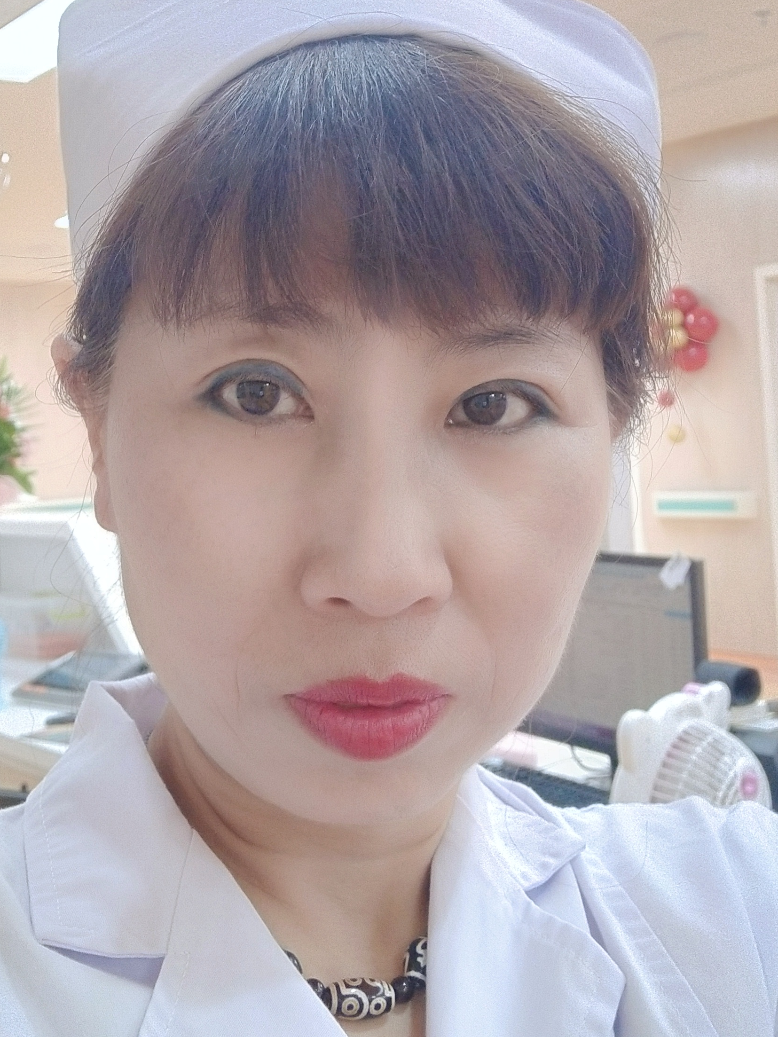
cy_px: 367
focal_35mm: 53
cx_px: 348
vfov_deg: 35.9
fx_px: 1588
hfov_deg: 27.5
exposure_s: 1/33.3
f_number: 2
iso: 161
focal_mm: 3.87
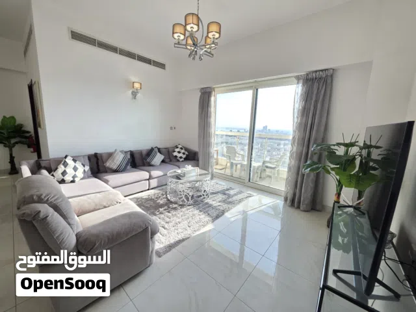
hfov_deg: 106.2
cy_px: 156
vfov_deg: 89.9
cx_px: 208
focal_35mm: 13
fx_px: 156
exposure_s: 1/100
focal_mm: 2.2
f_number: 1.9
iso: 64
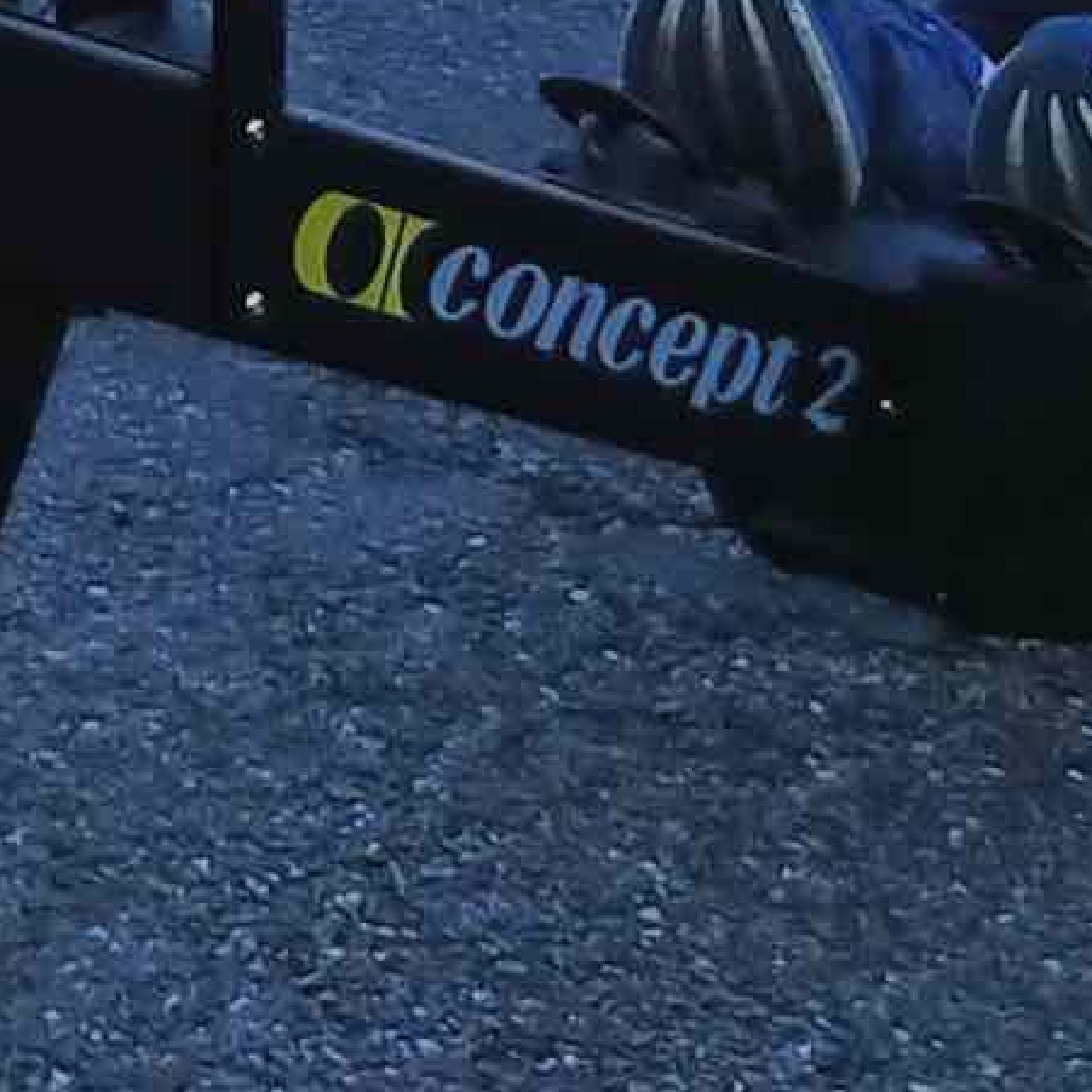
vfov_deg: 8.0
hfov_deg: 8.2
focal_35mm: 208
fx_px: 7424
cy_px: -1242
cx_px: -758
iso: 20
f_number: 1.8
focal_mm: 3.98
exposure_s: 1/320
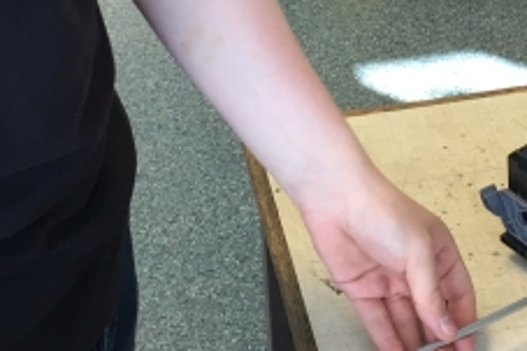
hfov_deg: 21.8
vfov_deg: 14.0
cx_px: 358
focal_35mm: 93
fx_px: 1360
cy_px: -131
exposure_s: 1/33
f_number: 2.2
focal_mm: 4.15
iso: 40
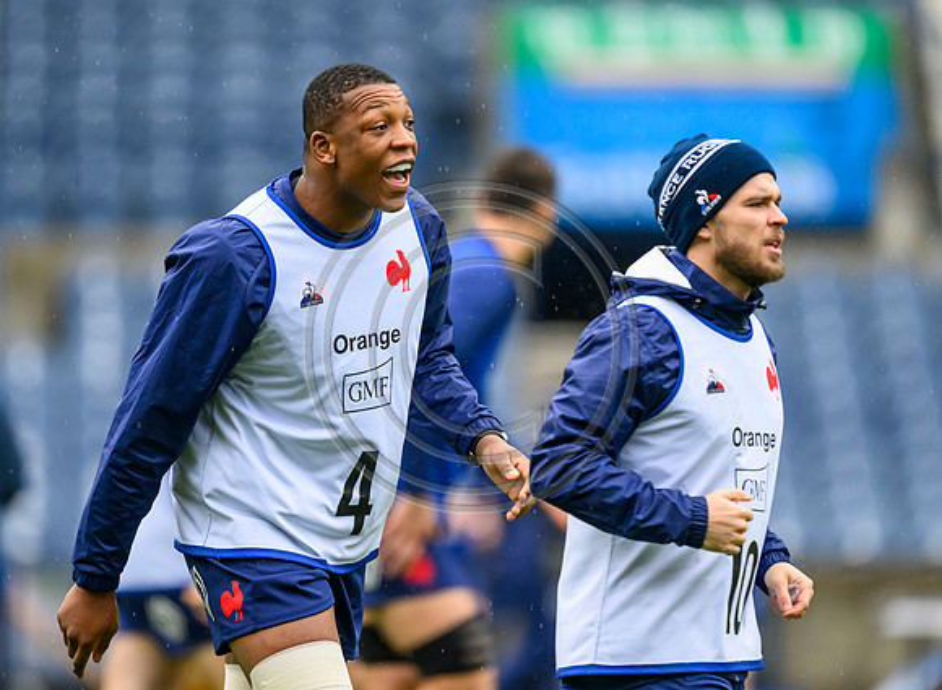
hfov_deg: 3.2
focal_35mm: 628
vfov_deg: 2.3
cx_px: 397
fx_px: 16946
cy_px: 327
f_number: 4
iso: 3200
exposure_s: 1/1000
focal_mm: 560
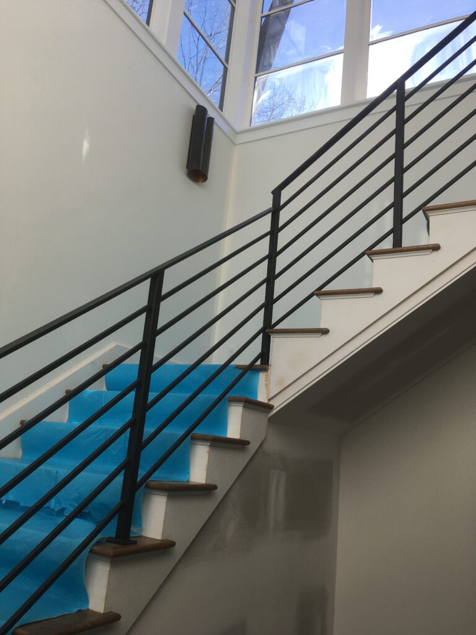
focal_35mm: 29
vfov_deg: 61.7
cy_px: 318
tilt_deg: +14.2
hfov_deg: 48.2
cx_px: 238
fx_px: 532
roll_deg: -5.9
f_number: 2.2
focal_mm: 4.15
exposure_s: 1/382
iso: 25
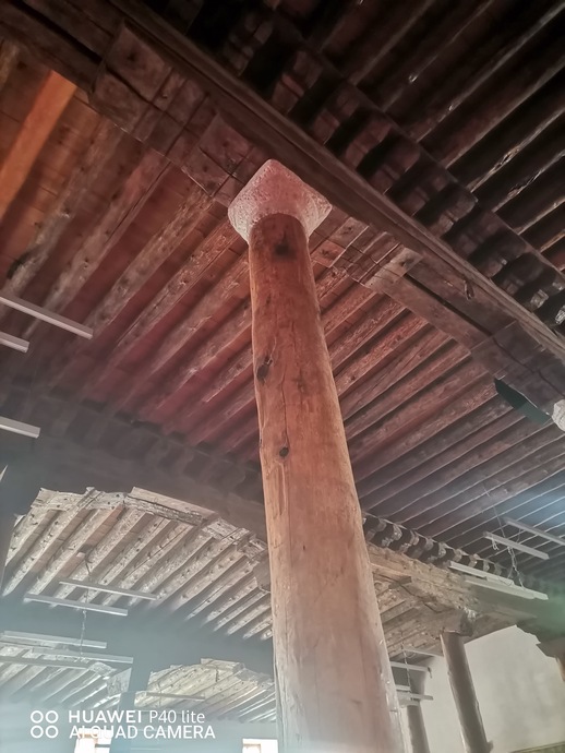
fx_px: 565
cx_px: 282
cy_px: 376
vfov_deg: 67.3
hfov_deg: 53.1
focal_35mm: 26
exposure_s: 1/33.3
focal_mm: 4.75
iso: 1600
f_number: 1.8
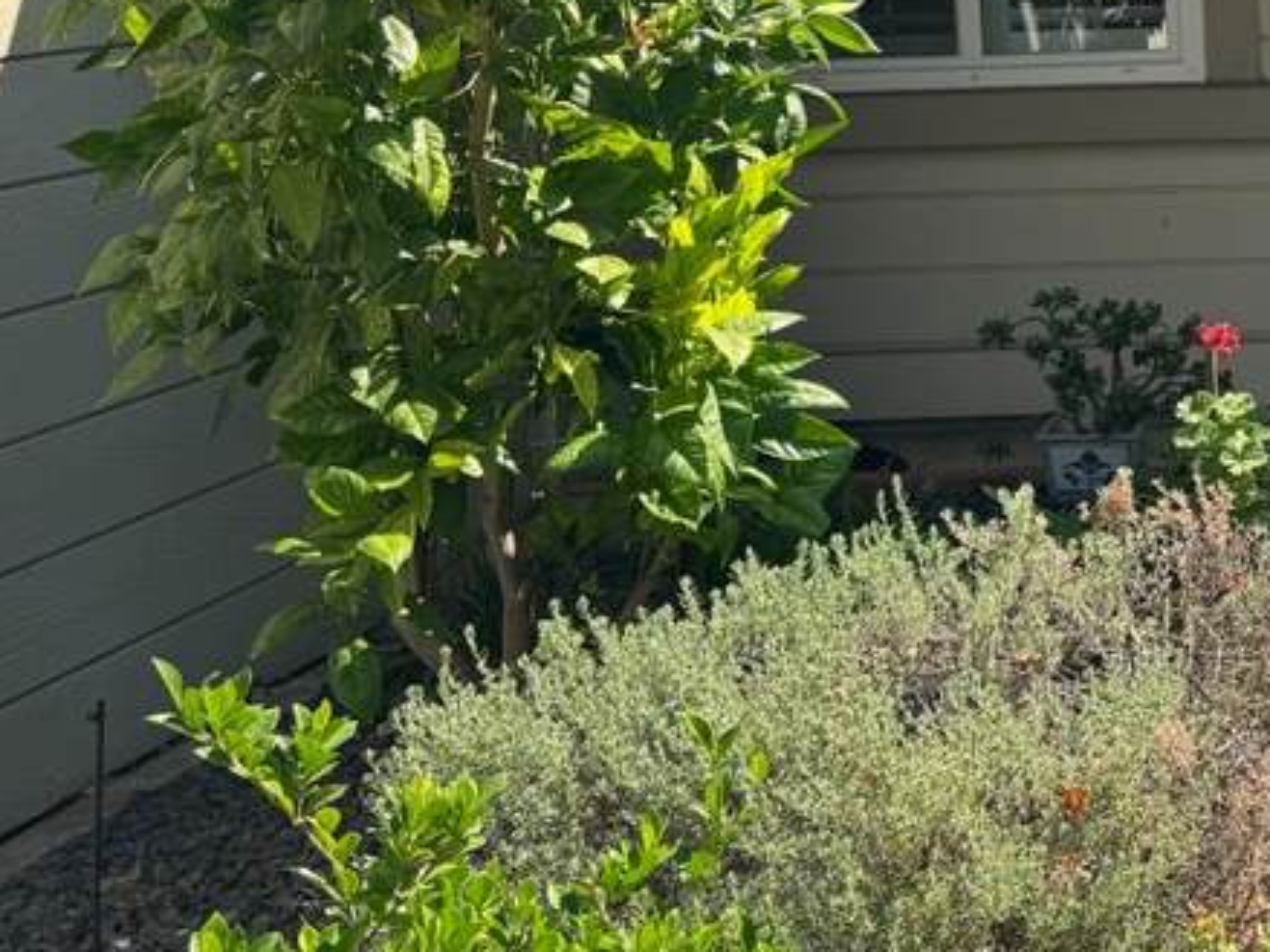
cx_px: 1802
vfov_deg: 20.6
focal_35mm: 70
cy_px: 95
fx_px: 2567
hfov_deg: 23.4
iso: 80
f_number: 1.78
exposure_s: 1/1637
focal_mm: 6.76
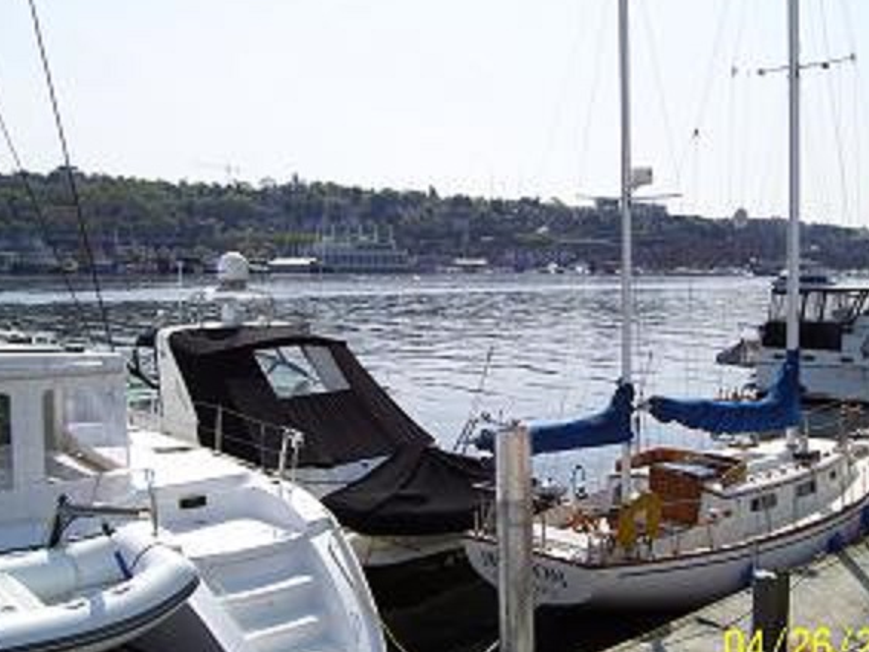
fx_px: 1055
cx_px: 487
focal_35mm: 42
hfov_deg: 44.7
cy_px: 360
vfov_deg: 34.3
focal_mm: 6
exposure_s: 1/750
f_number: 4.8
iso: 80
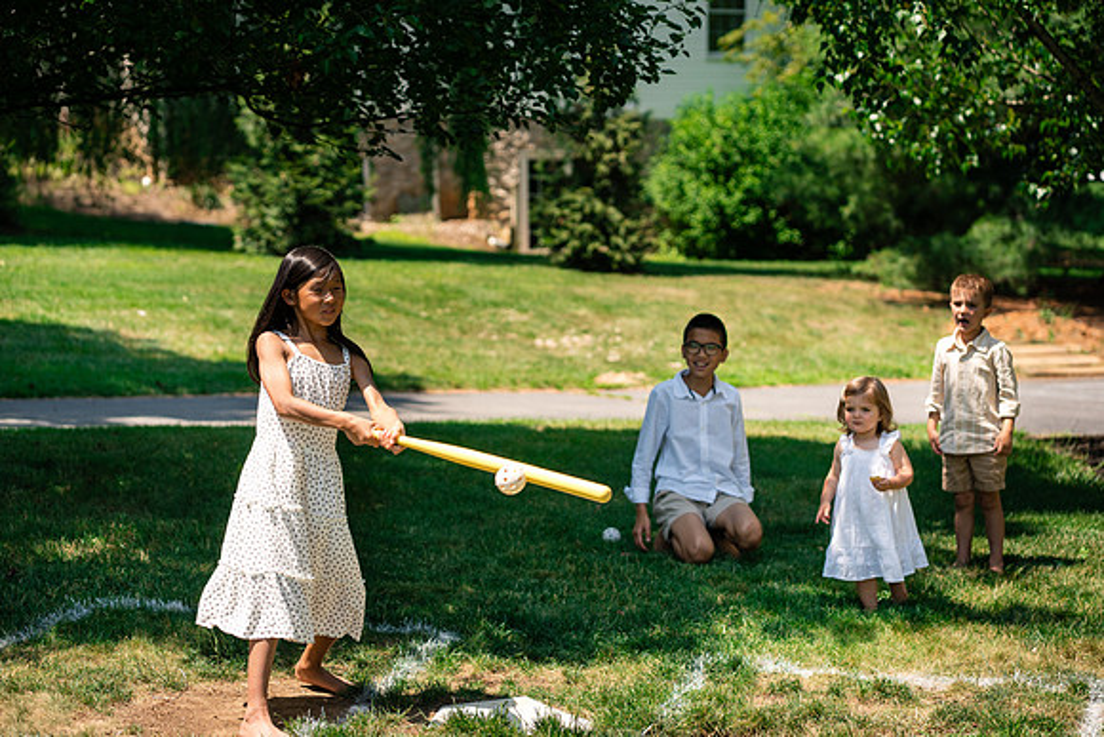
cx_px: 552
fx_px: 2607
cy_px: 368
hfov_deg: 23.9
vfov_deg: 16.1
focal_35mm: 85
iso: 320
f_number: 3.5
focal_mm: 85
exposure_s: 1/2500
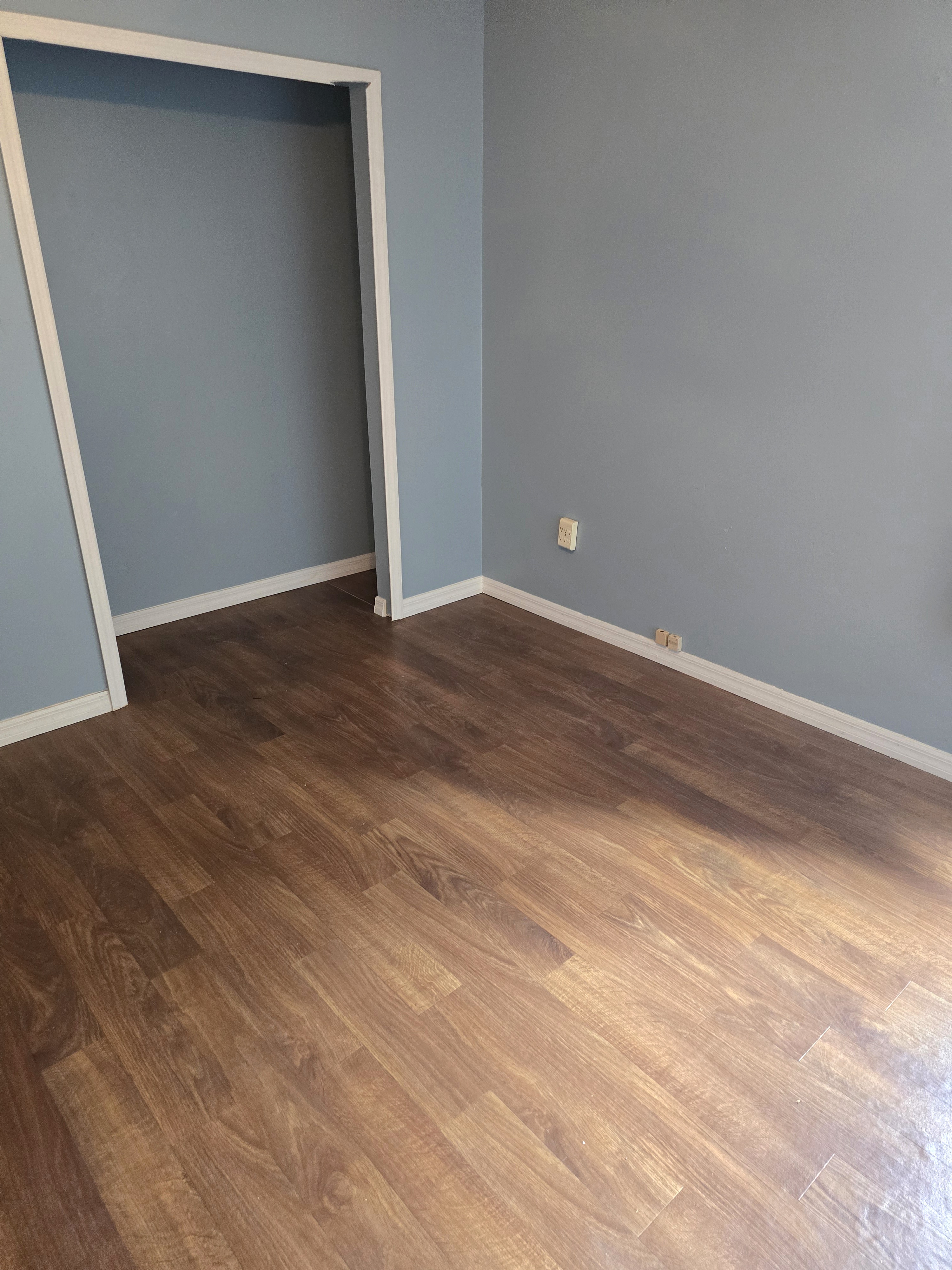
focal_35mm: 23
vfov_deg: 73.9
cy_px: 635
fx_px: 843
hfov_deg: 58.9
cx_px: 476
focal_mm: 6.3
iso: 640
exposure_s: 1/60.2
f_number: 1.7
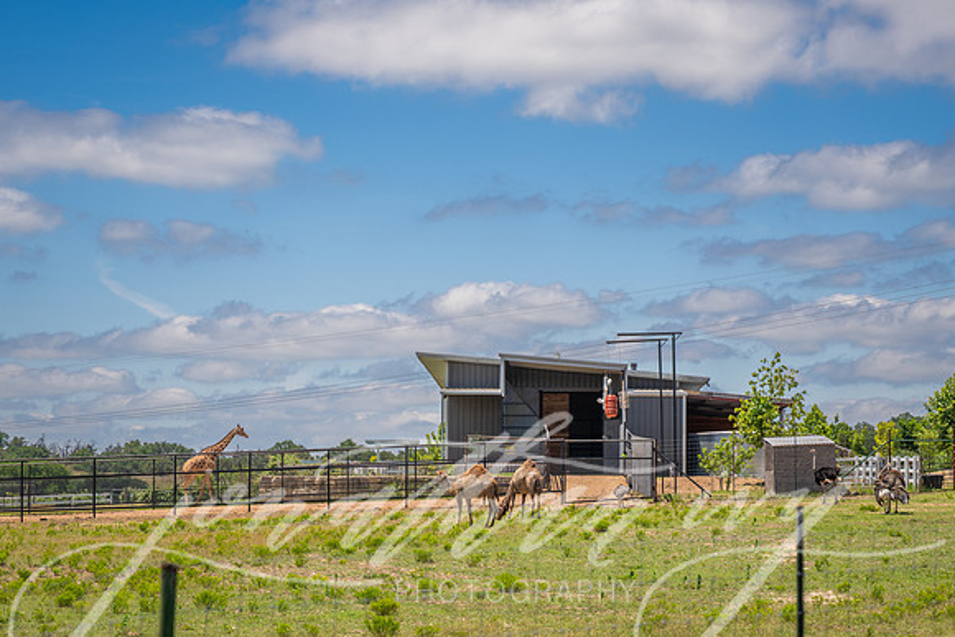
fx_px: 2590
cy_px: 405
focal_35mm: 98
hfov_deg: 20.9
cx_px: 484
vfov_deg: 14.0
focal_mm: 70
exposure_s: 1/1600
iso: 100
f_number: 2.8
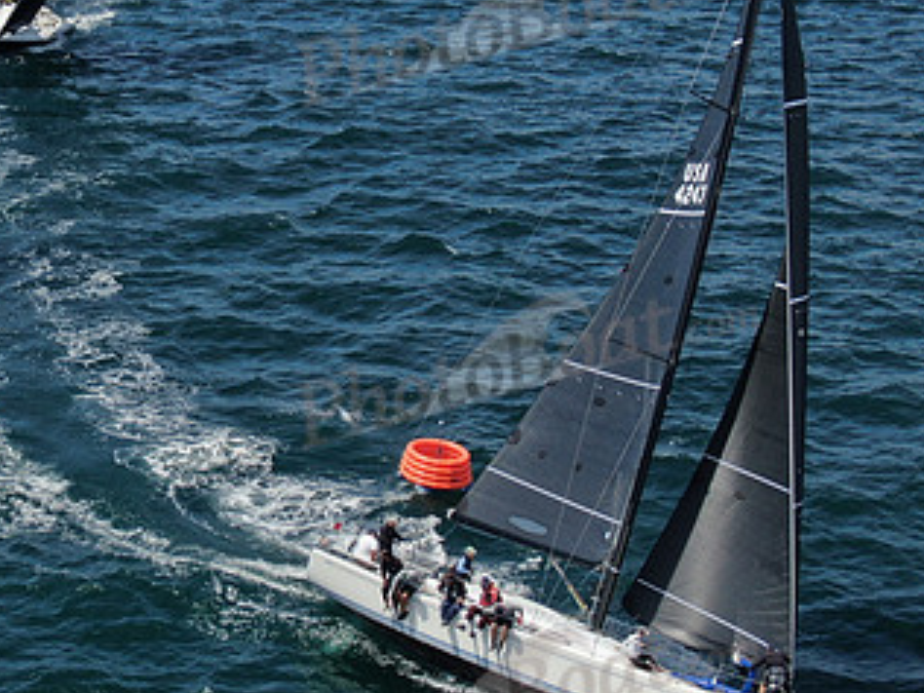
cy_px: 238
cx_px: 129
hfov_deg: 21.8
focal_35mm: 88
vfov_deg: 16.7
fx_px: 2349
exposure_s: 1/800
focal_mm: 8.6
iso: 100
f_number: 3.8
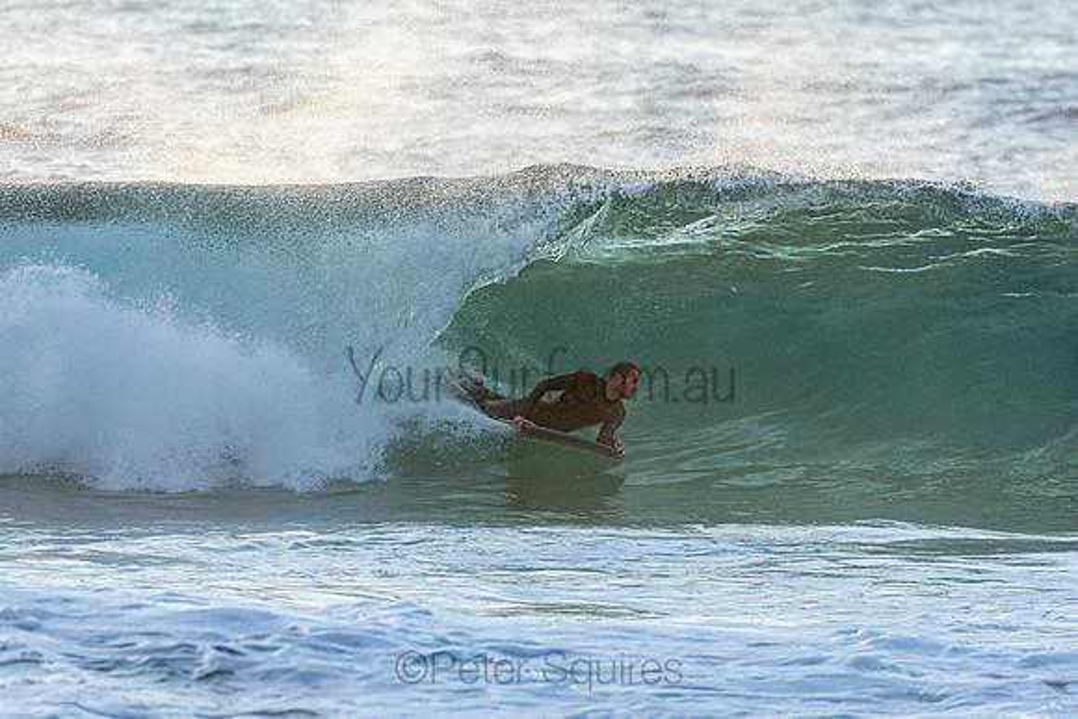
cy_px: 360
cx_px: 539
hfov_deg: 2.9
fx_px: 21564
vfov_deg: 1.9
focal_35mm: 720
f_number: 5.6
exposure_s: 1/1250
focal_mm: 480
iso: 560
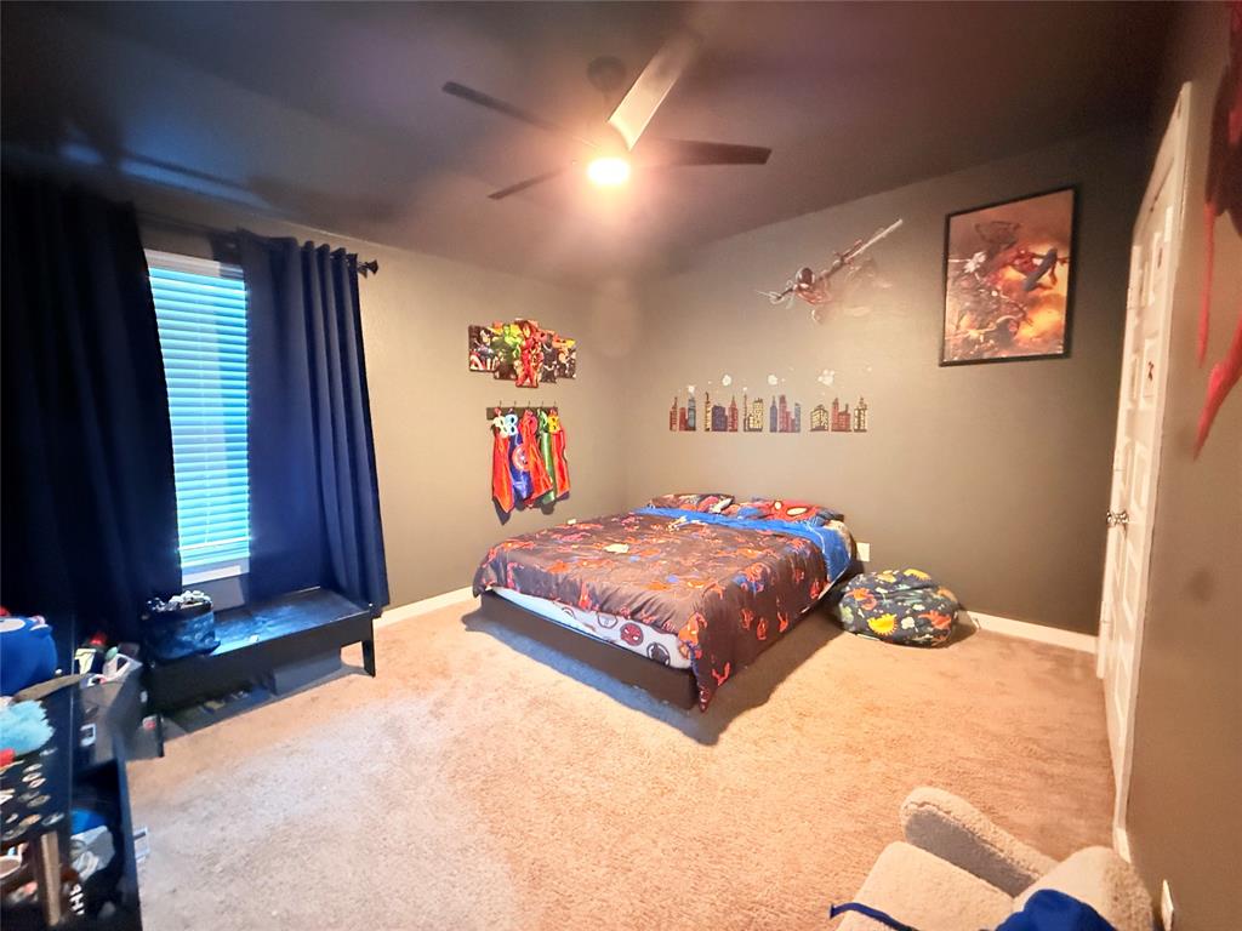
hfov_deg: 102.1
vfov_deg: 85.7
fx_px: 502
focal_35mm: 14
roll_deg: +0.4
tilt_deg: -5.9
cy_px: 466
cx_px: 621
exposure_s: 1/30
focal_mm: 2.22
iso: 1250
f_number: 2.2
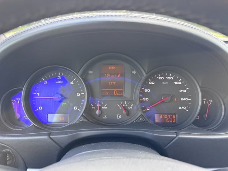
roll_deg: +0.0
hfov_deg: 71.6
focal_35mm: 24
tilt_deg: -19.7
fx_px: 158
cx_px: 114
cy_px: 86
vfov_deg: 56.8
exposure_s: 1/121
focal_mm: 6.76
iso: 200
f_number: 1.78
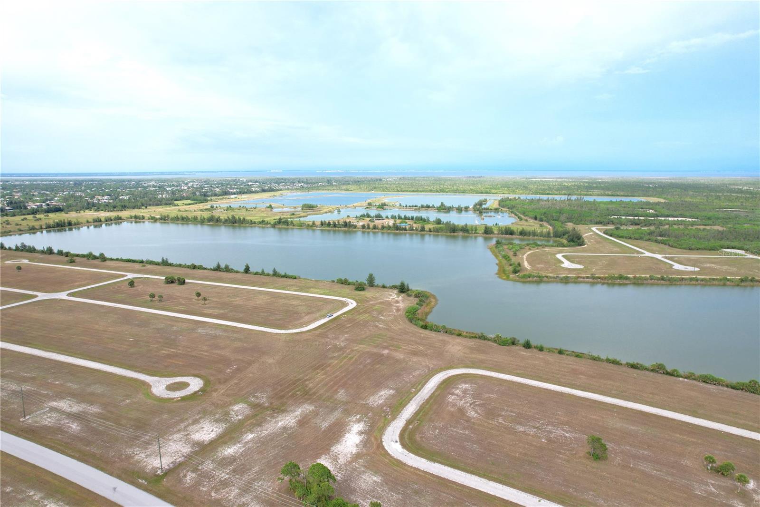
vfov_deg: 57.2
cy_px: 254
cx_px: 380
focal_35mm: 22
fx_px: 464
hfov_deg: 78.6
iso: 100
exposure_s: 1/1250
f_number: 2.8
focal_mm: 8.38
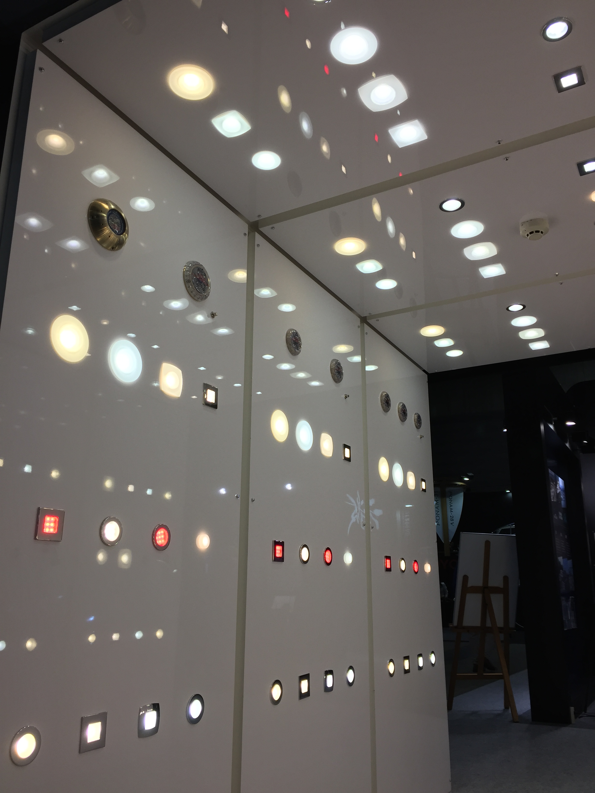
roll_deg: +0.3
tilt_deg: +16.4
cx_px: 298
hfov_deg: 48.2
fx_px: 665
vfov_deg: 61.7
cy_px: 396
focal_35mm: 29
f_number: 2.2
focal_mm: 4.15
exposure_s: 1/321
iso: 32
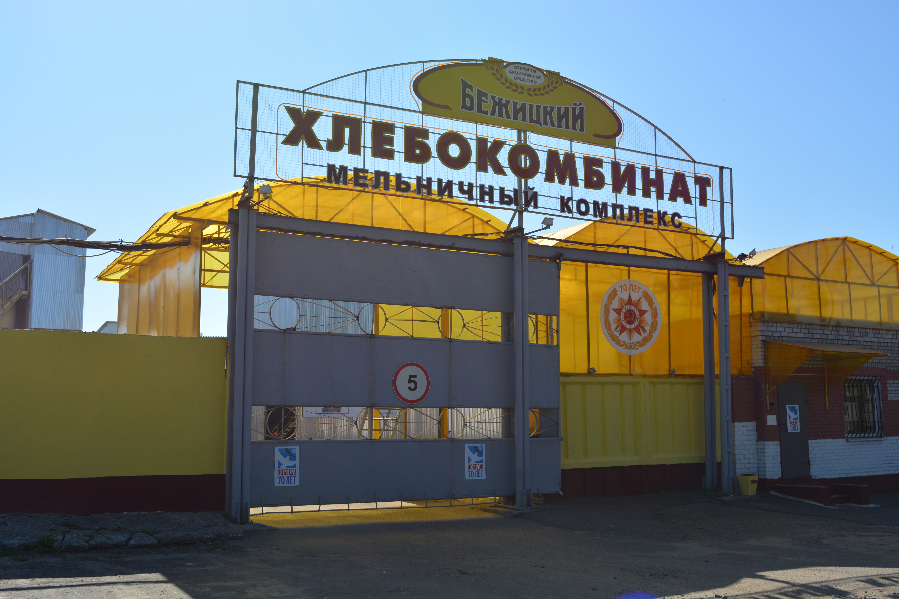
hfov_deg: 51.3
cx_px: 450
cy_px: 300
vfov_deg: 35.5
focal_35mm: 38
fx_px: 936
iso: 100
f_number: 9
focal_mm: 25
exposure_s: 1/320
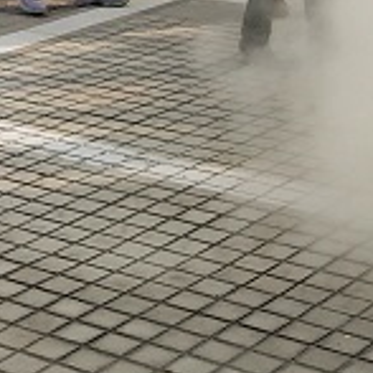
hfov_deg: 12.0
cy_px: -218
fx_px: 1755
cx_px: -10
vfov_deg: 11.5
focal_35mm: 144
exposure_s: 1/1432
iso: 99
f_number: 1.8
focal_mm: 3.95
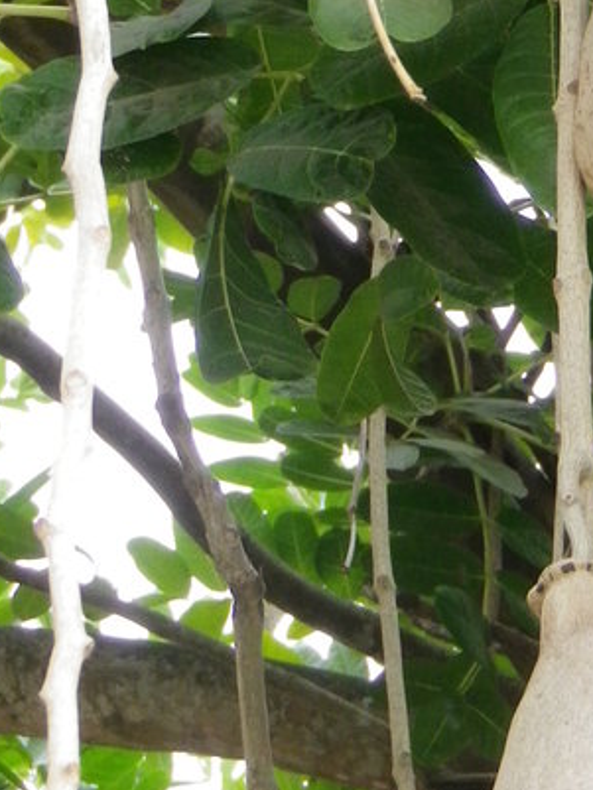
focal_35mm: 365
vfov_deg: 5.4
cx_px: 483
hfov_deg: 4.1
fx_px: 8333
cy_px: 158
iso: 200
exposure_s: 1/80
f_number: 5.5
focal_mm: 21.6
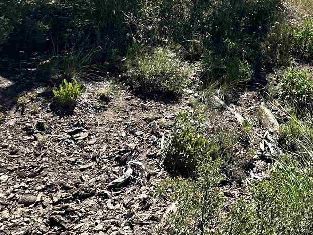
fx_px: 416
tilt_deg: +0.0
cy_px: -33
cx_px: 373
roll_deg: +2.4
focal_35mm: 46
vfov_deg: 28.2
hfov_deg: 33.7
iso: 40
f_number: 2.2
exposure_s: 1/1171
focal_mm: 2.22
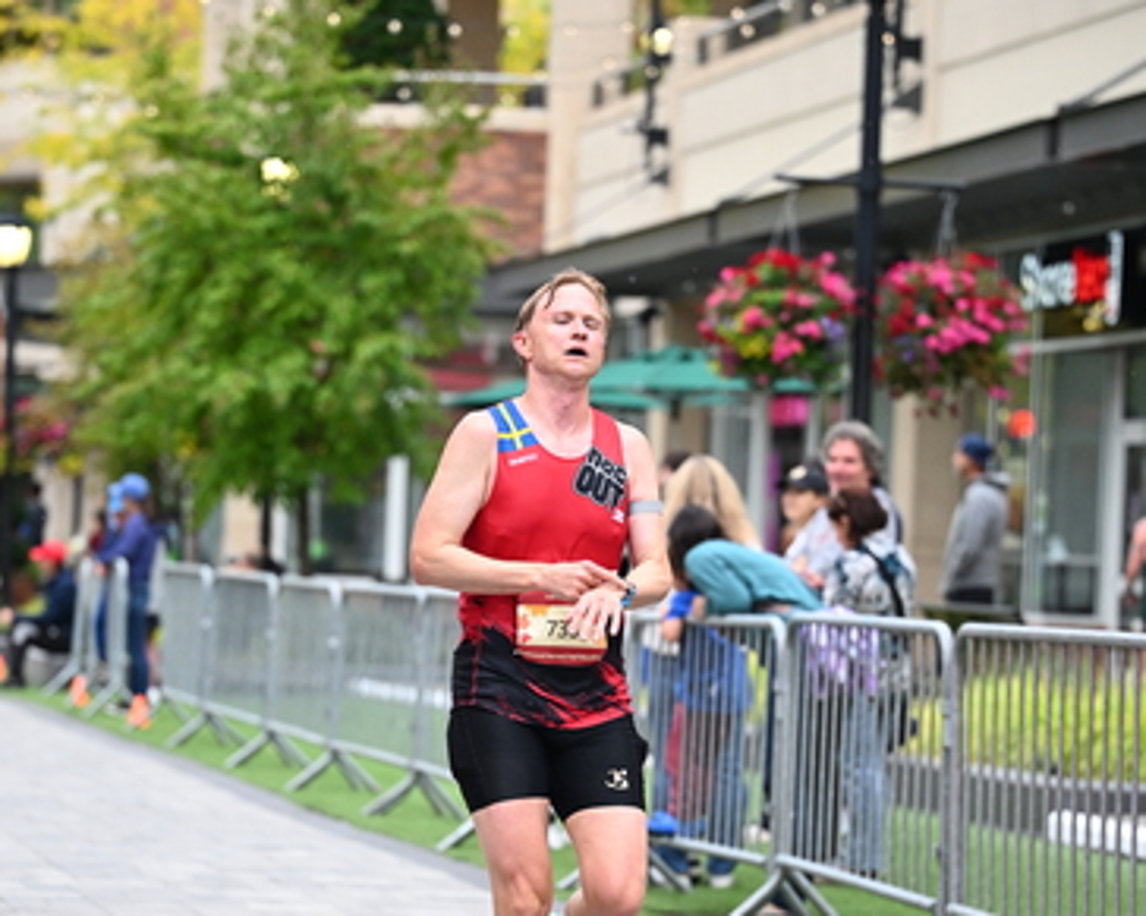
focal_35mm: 142
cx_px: 571
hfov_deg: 13.6
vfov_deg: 10.9
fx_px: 4815
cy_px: 645
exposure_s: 1/1250
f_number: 2.8
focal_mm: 100
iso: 1250
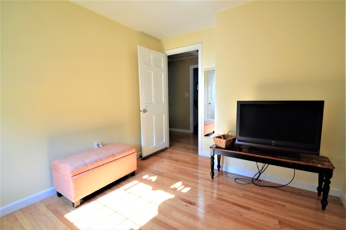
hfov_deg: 100.4
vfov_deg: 77.2
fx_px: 144
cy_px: 115
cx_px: 173
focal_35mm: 15
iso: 640
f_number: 3.5
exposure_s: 1/60
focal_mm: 10
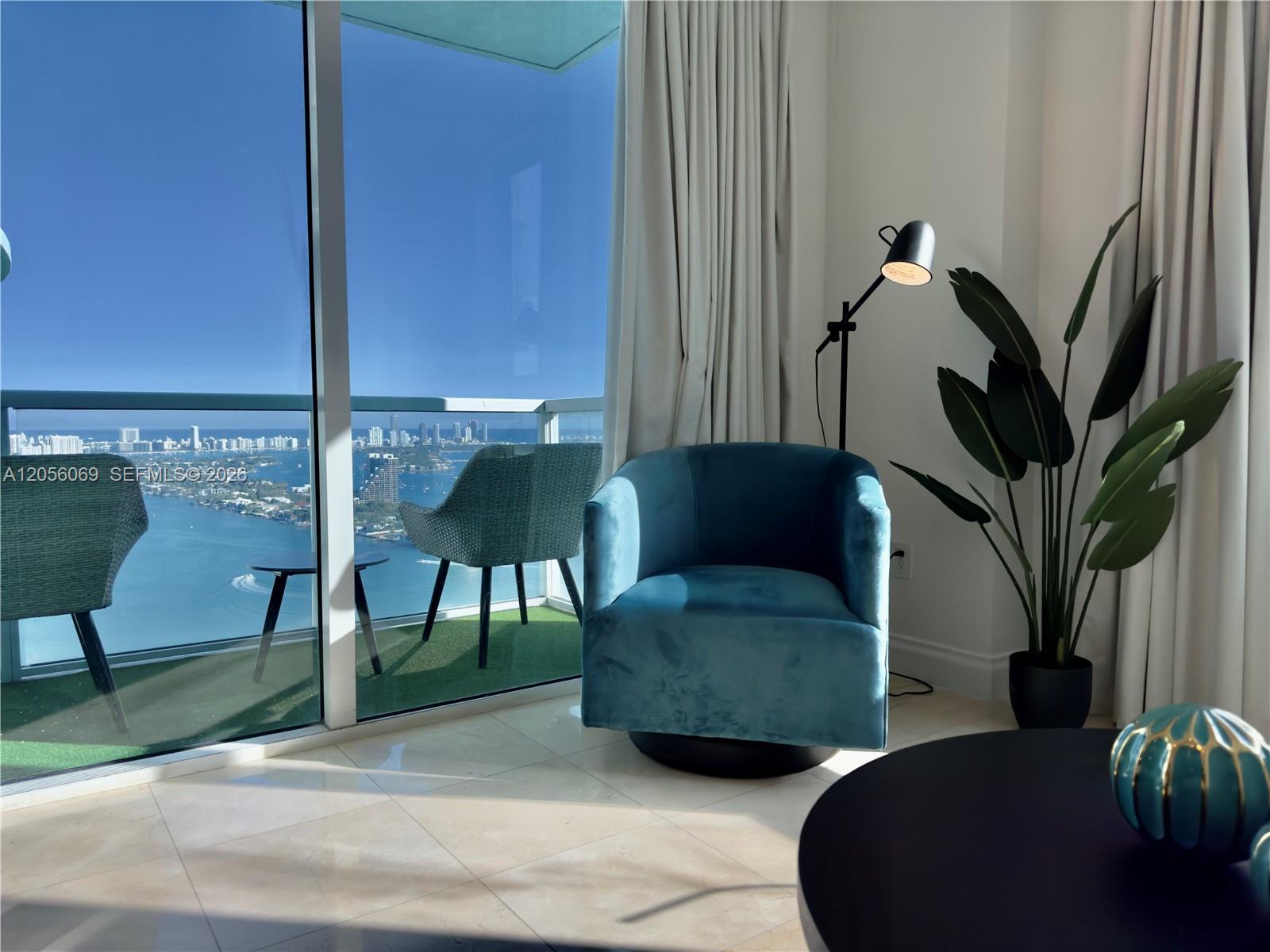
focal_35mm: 24
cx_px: 635
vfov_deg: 56.8
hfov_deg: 71.6
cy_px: 476
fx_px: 881
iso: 100
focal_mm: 6.76
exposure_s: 1/5376
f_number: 1.78
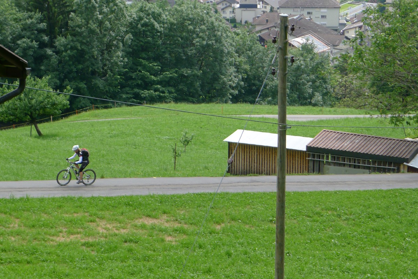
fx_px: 1394
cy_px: 140
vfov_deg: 11.4
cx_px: 209
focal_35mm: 120
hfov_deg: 17.1
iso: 80
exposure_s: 1/400
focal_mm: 19.2
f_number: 3.5
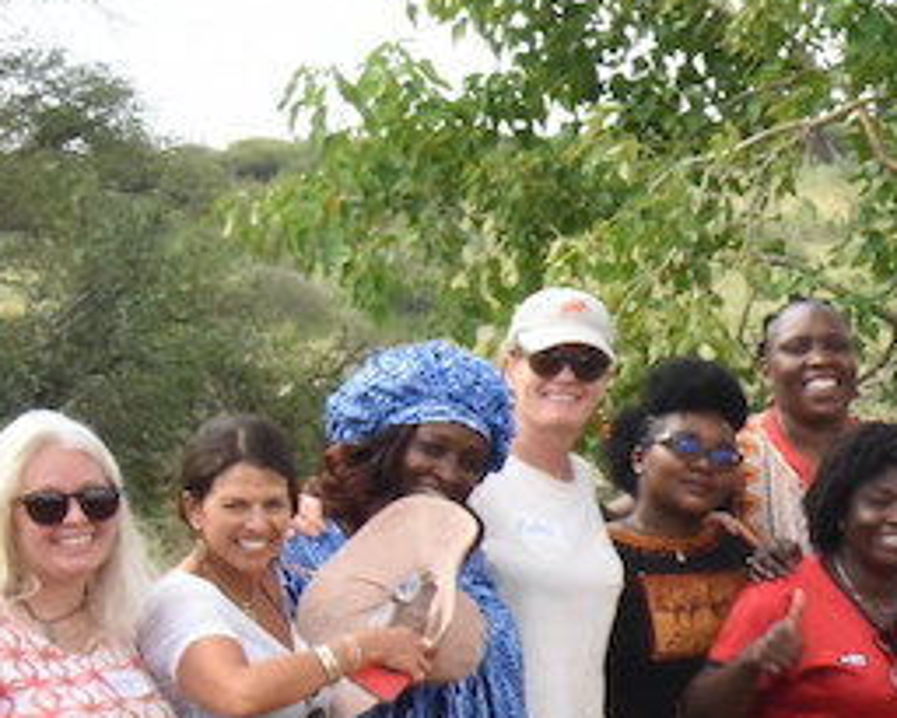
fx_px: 4674
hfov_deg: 10.5
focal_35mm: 176
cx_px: 1489
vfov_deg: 8.7
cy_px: 697
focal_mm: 48
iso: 10000
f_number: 29
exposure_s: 1/400
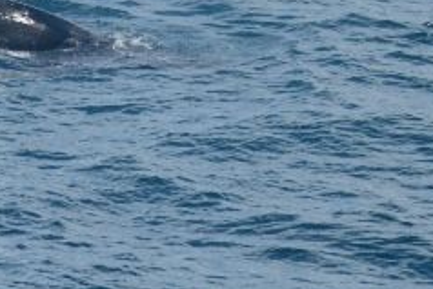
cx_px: -155
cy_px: 330
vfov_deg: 4.7
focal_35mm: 289
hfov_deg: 7.0
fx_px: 3478
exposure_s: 1/8000
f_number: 4.8
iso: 640
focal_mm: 86
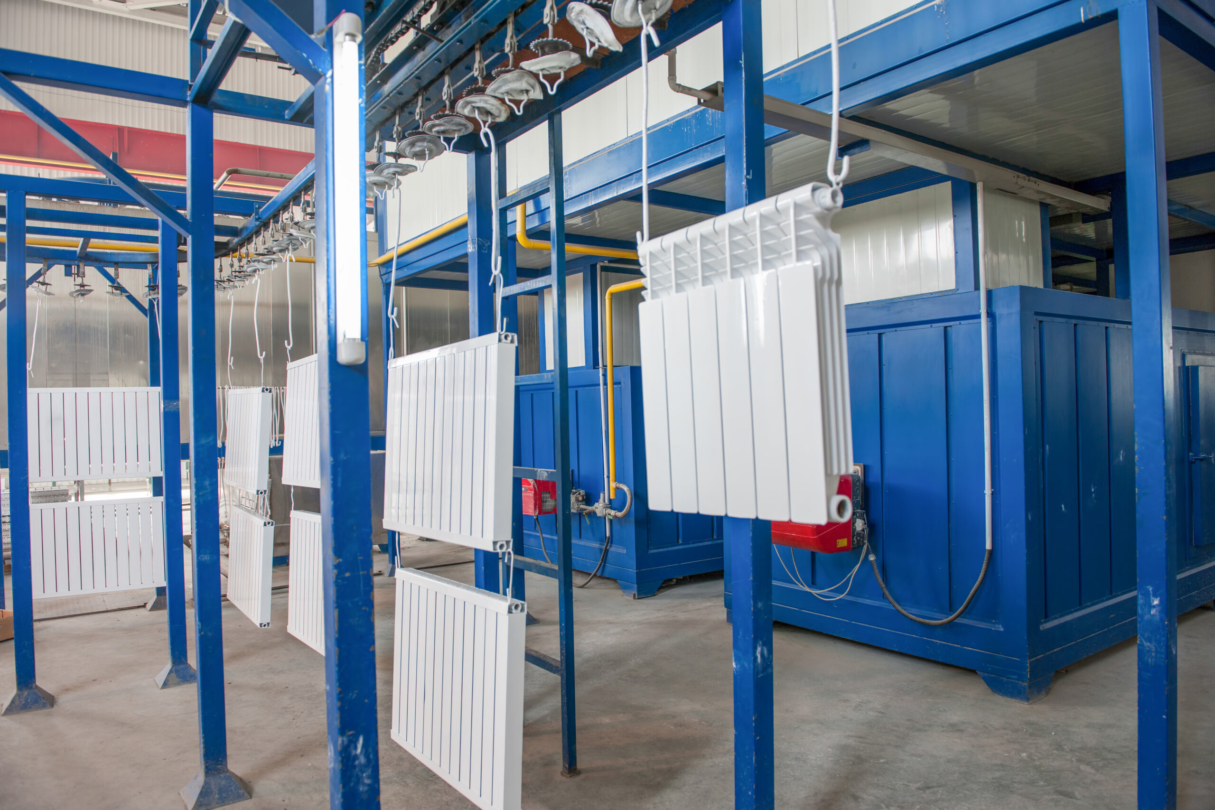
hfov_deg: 73.7
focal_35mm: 24
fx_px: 810
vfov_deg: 53.1
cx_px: 608
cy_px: 405
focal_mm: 24
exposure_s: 1/40
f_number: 4
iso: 400
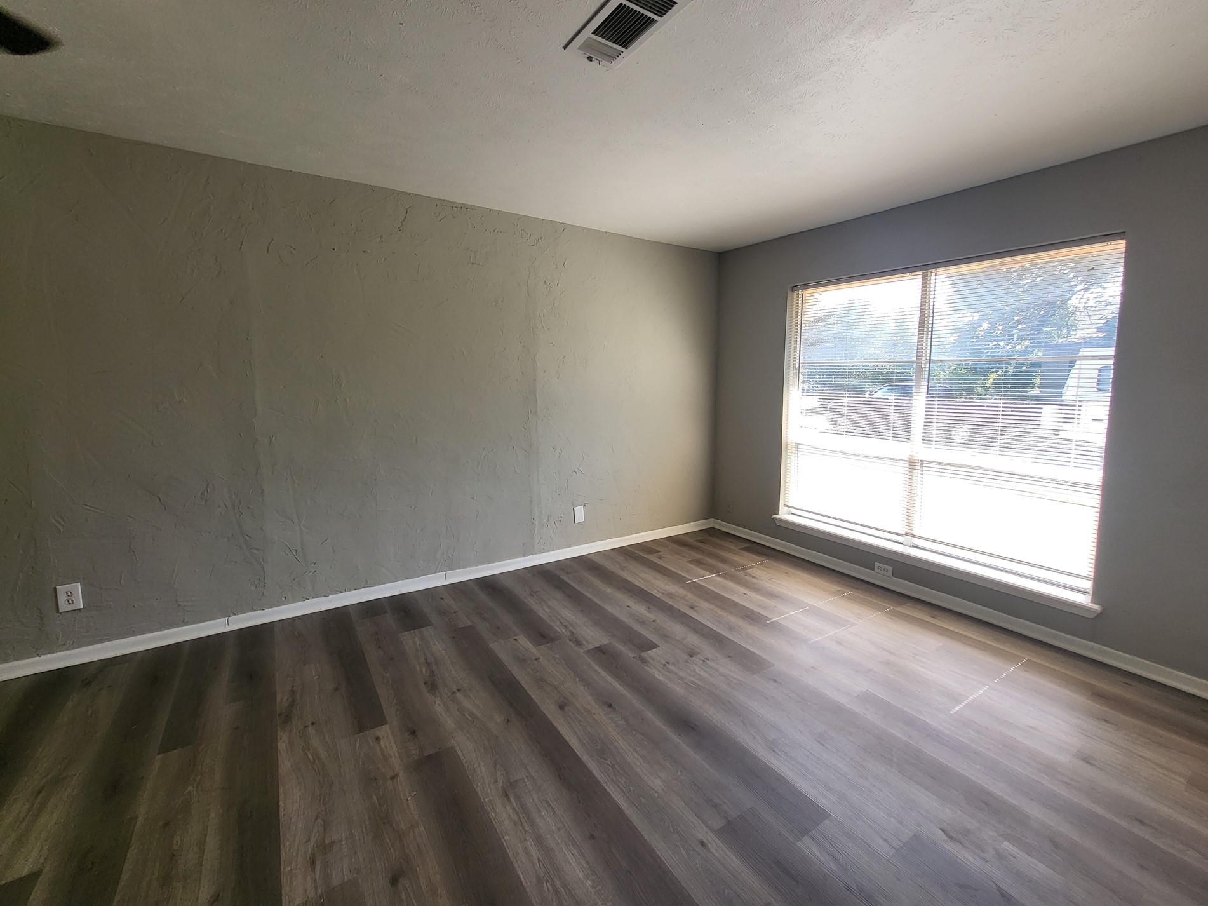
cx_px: 589
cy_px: 419
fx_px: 488
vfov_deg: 85.5
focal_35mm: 14
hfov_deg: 102.1
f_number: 2.2
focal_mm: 1.74
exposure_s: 1/120
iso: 40
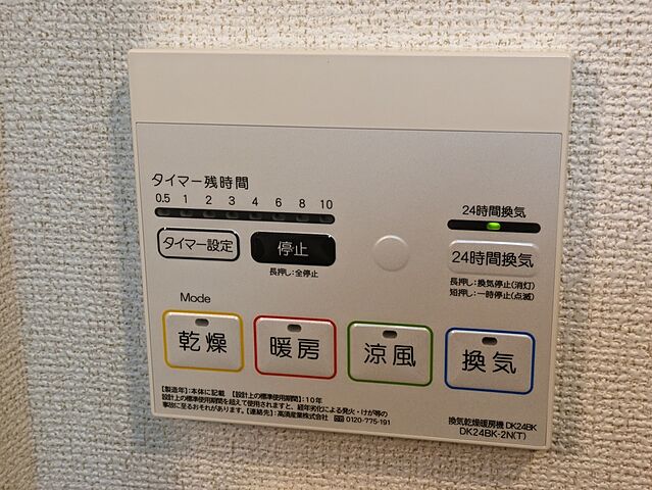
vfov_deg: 28.6
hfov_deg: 37.5
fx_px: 961
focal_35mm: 51
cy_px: 245
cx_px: 326
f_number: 1.89
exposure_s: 1/60
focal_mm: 5.43
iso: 210
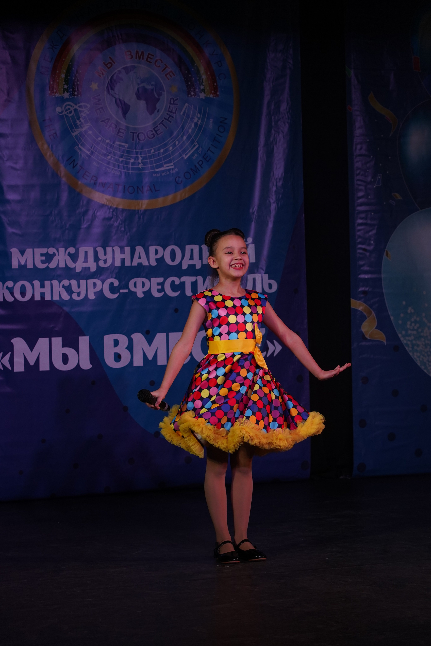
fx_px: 1347
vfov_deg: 27.0
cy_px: 323
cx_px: 216
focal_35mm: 75
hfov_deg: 18.2
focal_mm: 75
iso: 1600
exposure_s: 1/320
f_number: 5.6
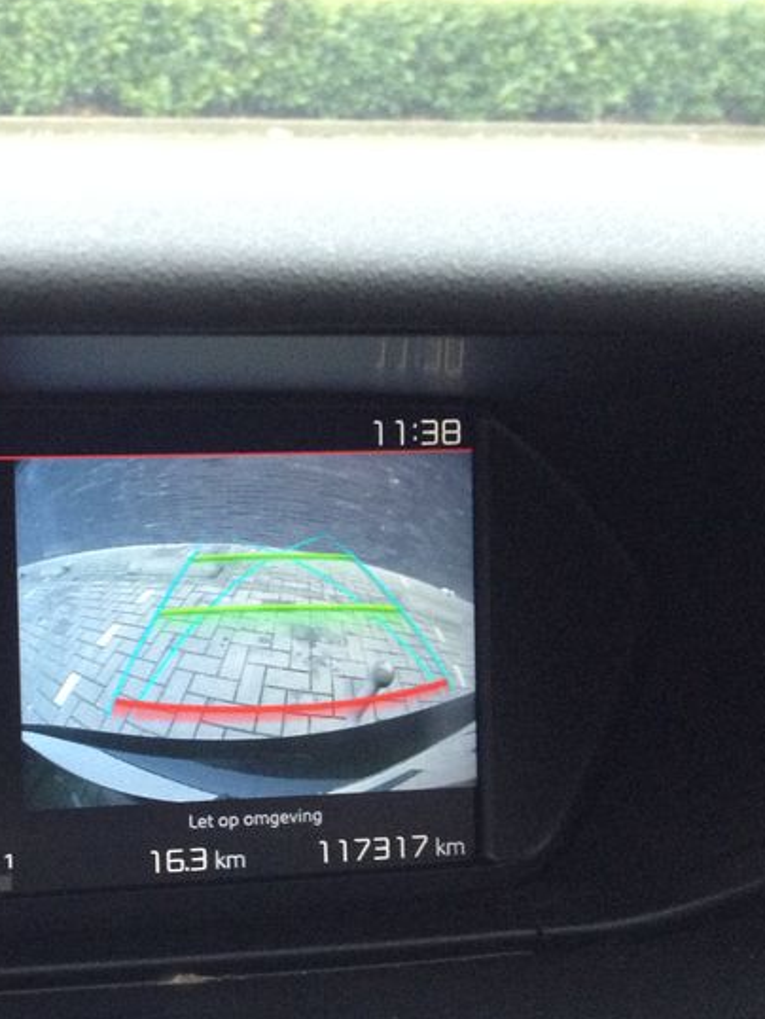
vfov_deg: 29.6
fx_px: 1914
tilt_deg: -24.5
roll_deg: -2.2
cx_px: -93
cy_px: 684
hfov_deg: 21.4
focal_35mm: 65
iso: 200
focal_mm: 4.28
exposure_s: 1/20
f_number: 2.4
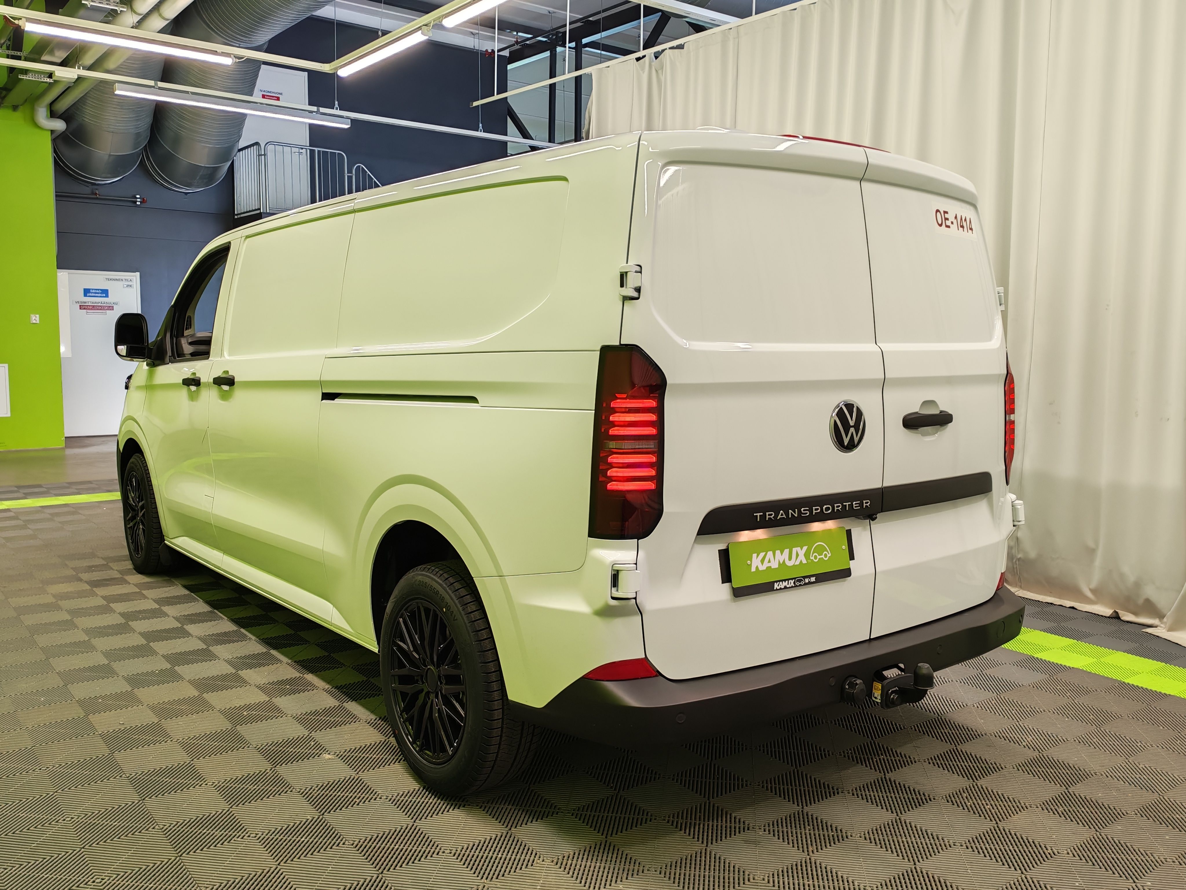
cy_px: 445
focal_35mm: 30
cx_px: 593
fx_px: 1028
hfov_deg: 60.0
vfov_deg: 46.8
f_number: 1.9
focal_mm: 6.12
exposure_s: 1/100
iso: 400
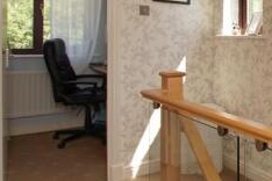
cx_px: 309
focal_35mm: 42
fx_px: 317
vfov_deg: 31.2
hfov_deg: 37.6
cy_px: 40
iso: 200
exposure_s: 1/160
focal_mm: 10
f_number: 4
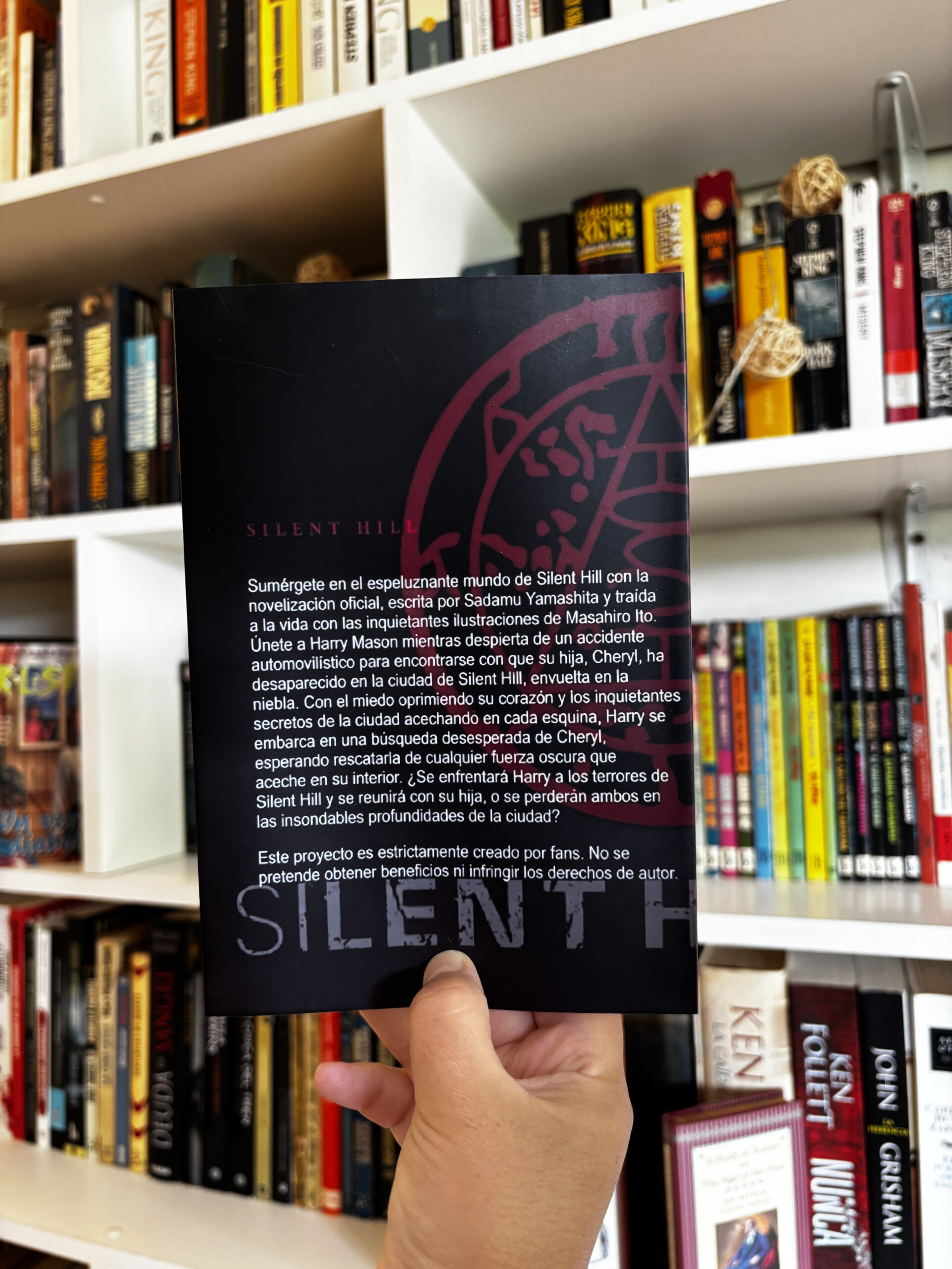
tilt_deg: +4.7
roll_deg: +1.1
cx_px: 476
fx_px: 953
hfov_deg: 53.1
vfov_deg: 67.3
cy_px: 634
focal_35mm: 26
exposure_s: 1/60
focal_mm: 5.96
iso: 200
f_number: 1.6
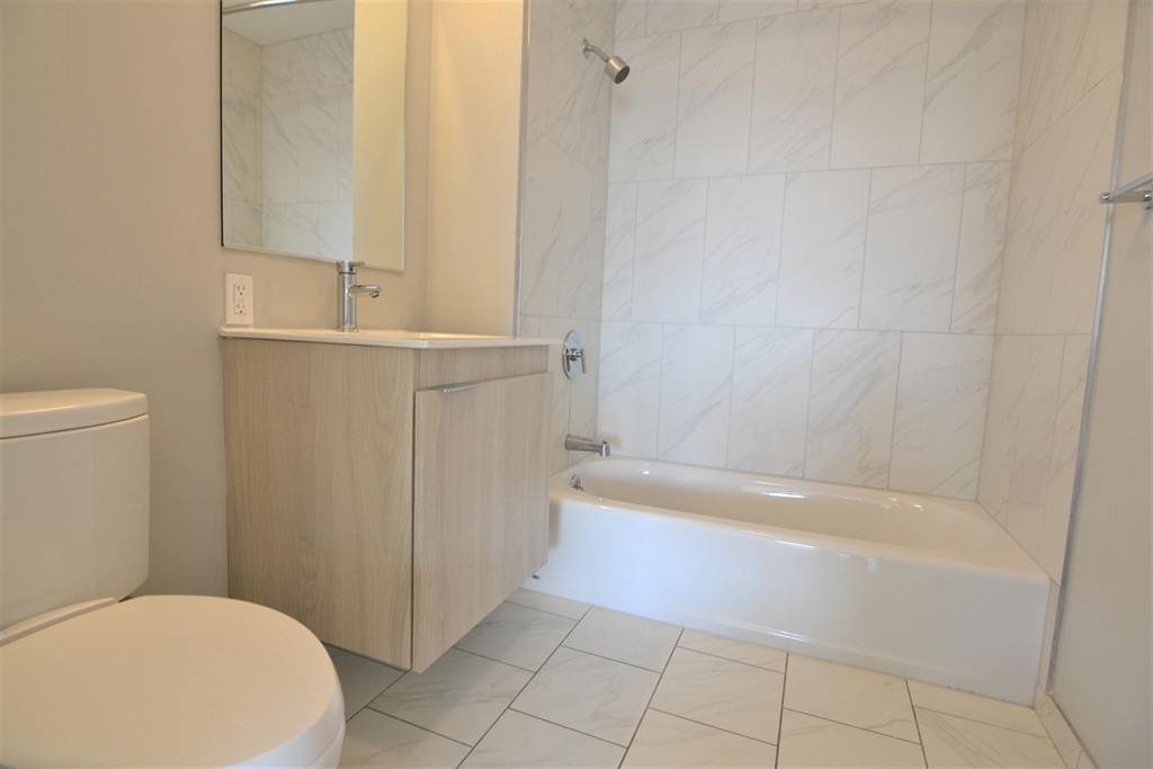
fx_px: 553
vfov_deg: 69.7
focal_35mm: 17
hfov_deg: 92.4
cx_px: 576
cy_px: 384
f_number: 3.5
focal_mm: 11.5
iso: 400
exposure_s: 1/60
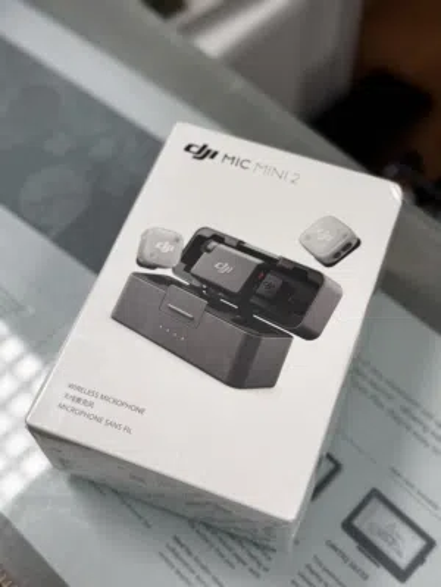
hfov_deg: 30.3
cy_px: 294
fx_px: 815
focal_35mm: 48
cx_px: 220
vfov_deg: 39.7
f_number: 1.78
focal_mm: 6.76
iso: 64
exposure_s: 1/495
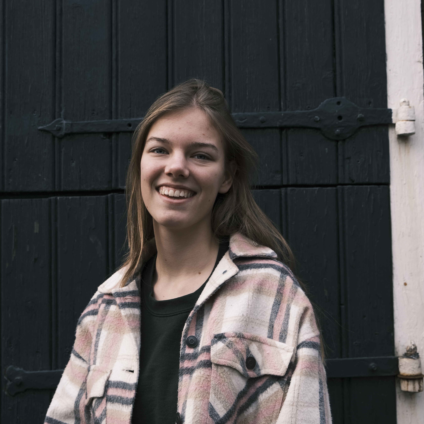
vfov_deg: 34.7
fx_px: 679
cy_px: 214
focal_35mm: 49
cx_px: 212
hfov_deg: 34.7
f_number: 4
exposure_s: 1/140
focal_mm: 25.4
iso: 160
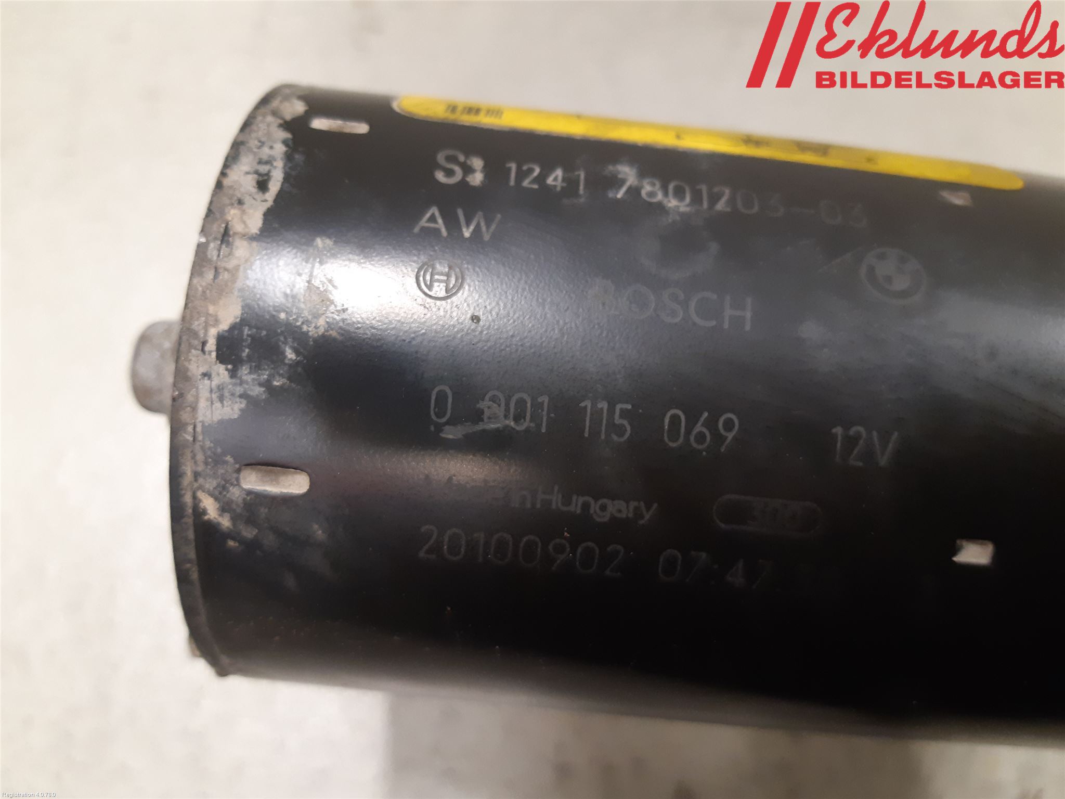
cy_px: 400
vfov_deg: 53.1
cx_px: 532
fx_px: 800
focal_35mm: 26
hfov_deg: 67.3
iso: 250
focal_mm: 3.93
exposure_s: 1/33
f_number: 1.7
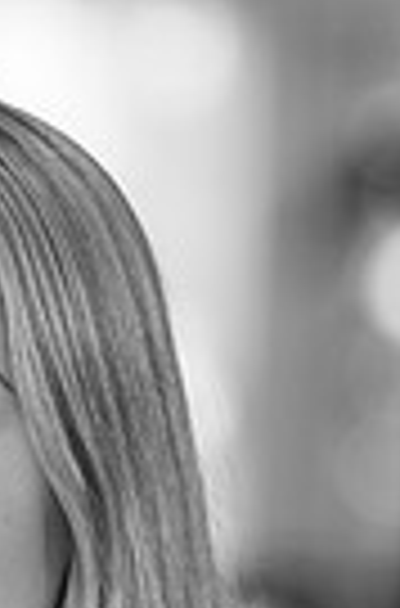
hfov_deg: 3.9
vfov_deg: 5.9
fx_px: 5895
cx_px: -2
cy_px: 784
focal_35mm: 351
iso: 400
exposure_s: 1/160
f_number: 2.8
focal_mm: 105
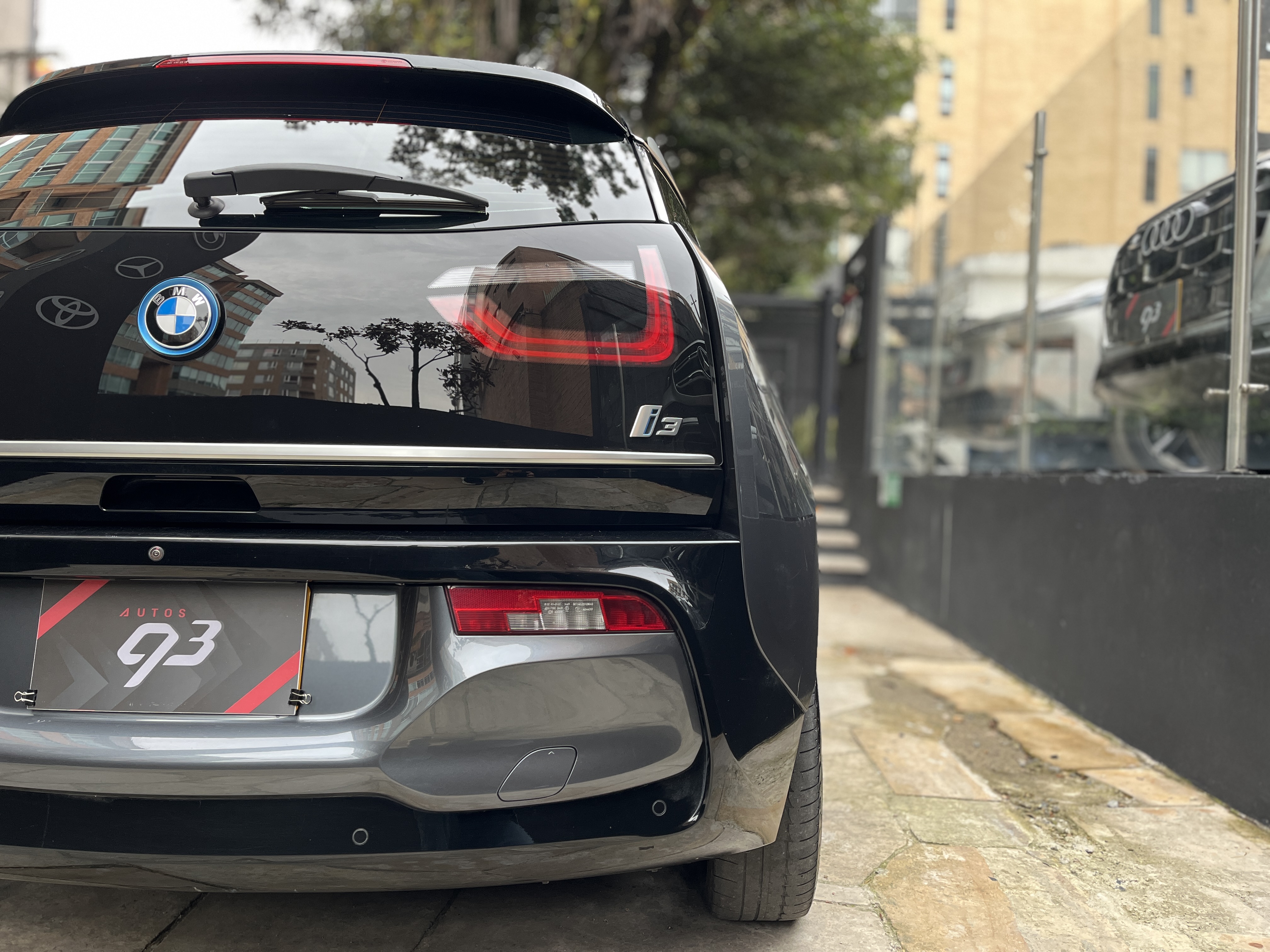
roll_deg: -1.7
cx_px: 635
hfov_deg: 67.3
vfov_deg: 53.1
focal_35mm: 26
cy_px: 476
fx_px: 954
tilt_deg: -1.4
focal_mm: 5.1
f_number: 1.6
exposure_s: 1/104
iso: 125
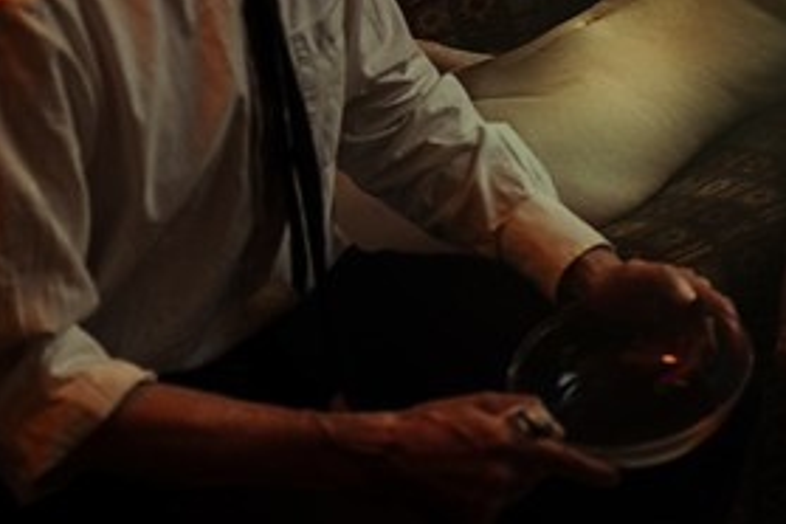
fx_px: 2467
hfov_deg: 17.2
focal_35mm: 113
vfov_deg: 11.9
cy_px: -107
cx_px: 975
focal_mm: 35
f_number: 2
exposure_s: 1/100
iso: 2000
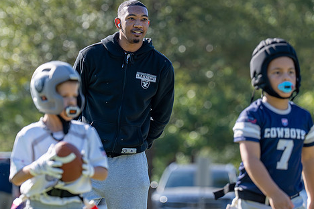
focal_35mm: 373
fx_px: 3253
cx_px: 136
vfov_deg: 3.7
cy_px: 42
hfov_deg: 5.5
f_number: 2.8
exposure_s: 1/3200
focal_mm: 164
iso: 250
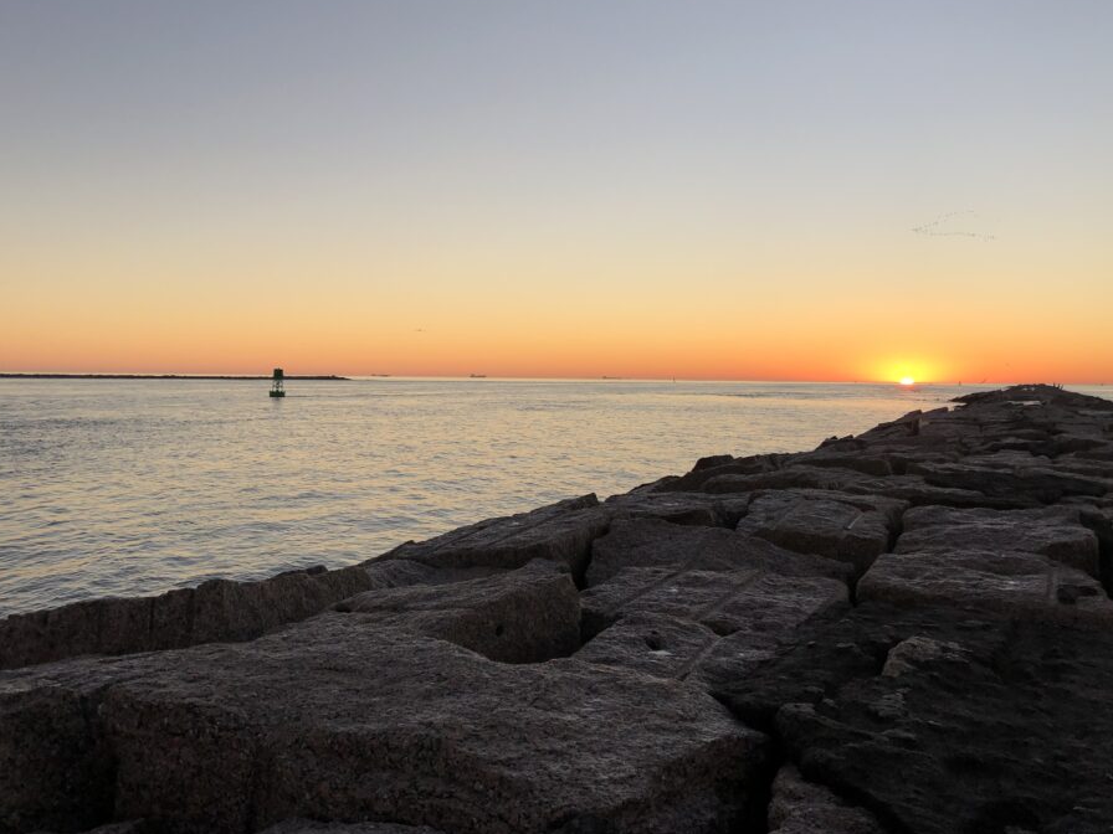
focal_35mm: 32
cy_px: 381
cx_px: 537
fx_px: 1029
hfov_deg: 56.8
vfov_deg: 44.1
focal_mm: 4
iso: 20
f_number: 1.8
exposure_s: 1/467
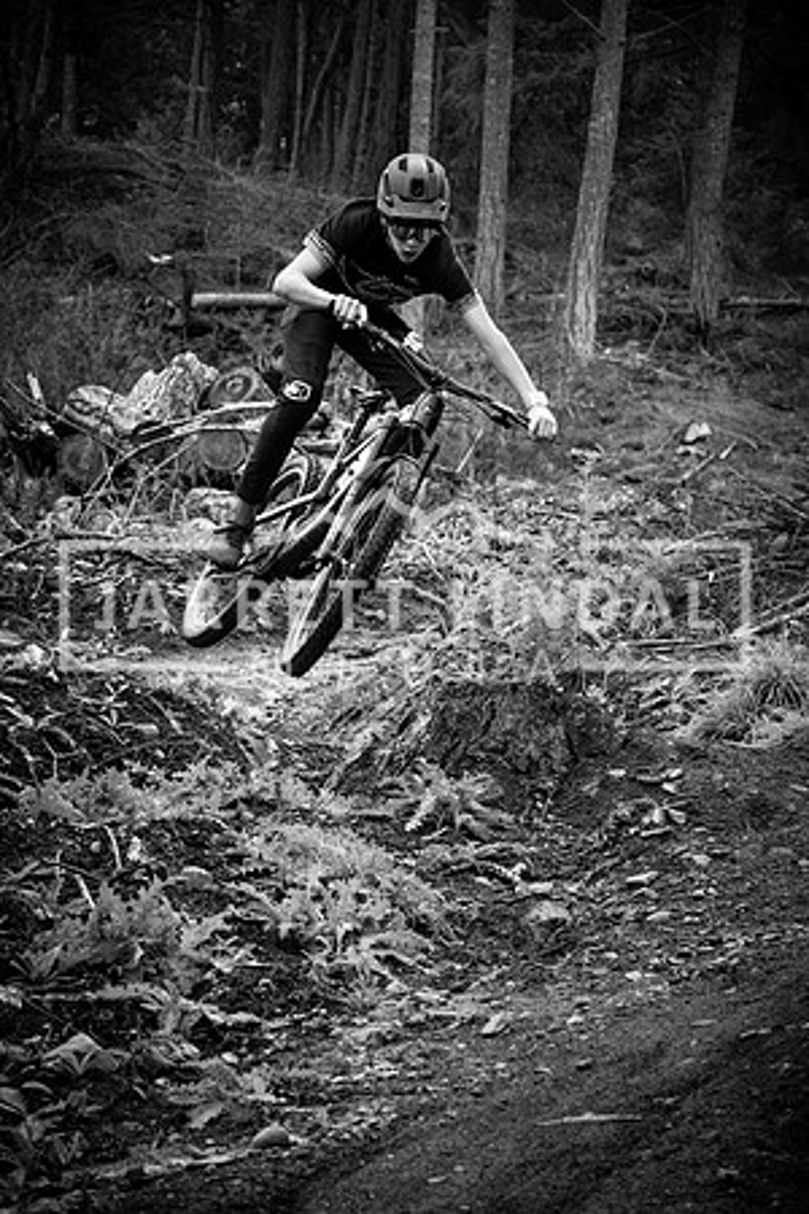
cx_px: 404
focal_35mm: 150
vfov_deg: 13.7
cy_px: 607
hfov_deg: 9.1
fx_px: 5056
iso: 640
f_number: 5.6
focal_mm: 100
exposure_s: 1/640
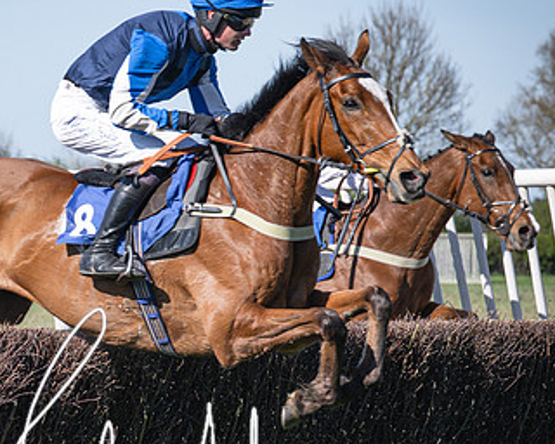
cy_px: 273
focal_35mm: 262
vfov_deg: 5.9
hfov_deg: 7.4
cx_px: 102
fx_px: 4304
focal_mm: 70
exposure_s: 1/1600
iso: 200
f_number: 4
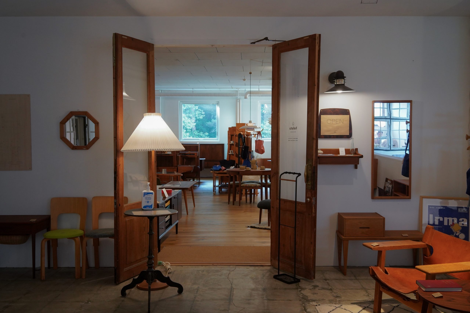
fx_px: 457
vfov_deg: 37.9
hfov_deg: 54.4
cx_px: 235
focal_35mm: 35
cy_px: 156
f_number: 9
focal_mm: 35
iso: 2500
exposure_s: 1/30
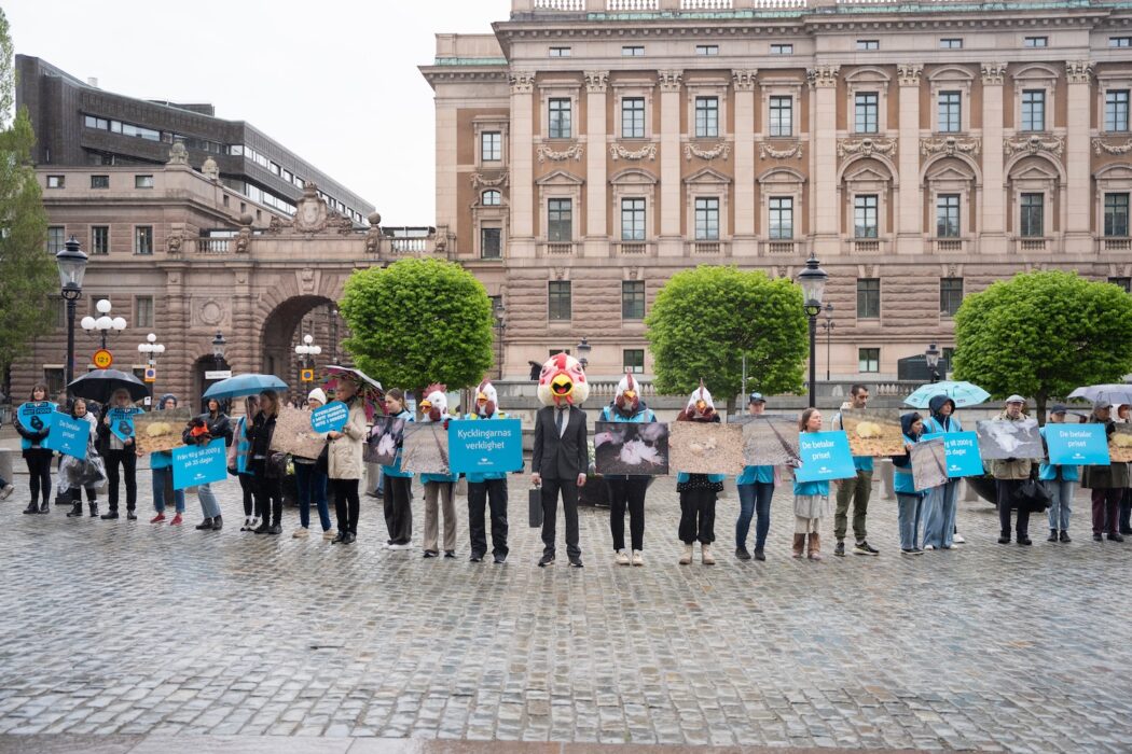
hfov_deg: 49.1
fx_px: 1239
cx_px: 566
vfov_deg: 33.9
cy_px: 377
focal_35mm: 39
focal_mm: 39.4
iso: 400
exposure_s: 1/1250
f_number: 2.8
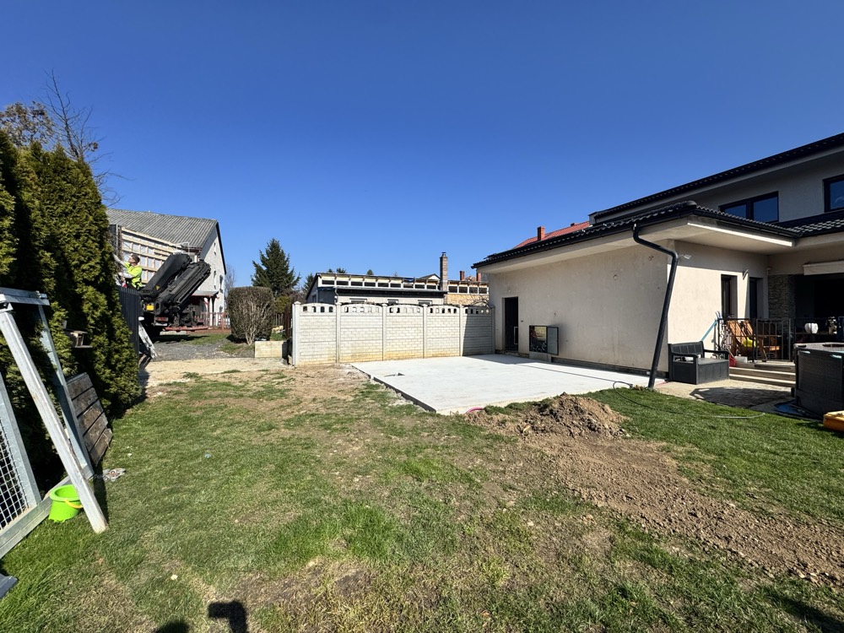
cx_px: 422
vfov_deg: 85.7
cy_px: 316
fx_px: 341
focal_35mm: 14
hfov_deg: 102.1
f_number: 2.2
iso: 50
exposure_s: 1/3247
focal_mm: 2.22
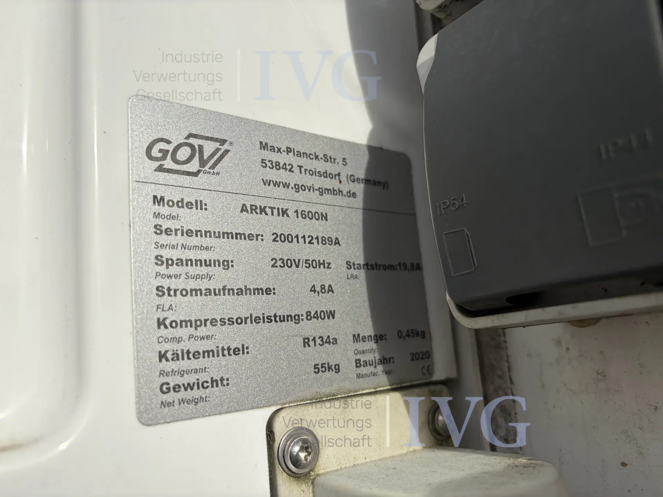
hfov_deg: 67.3
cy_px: 248
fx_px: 498
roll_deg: +3.6
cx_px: 332
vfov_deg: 53.1
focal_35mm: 26
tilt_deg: +12.0
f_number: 1.6
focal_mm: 5.96
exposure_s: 1/4608
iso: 50
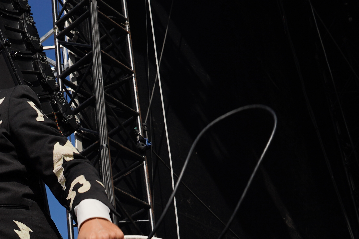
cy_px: 285
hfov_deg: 24.1
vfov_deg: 16.0
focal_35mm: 82
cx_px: 35
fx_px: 818
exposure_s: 1/640
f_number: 8
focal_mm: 30
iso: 100
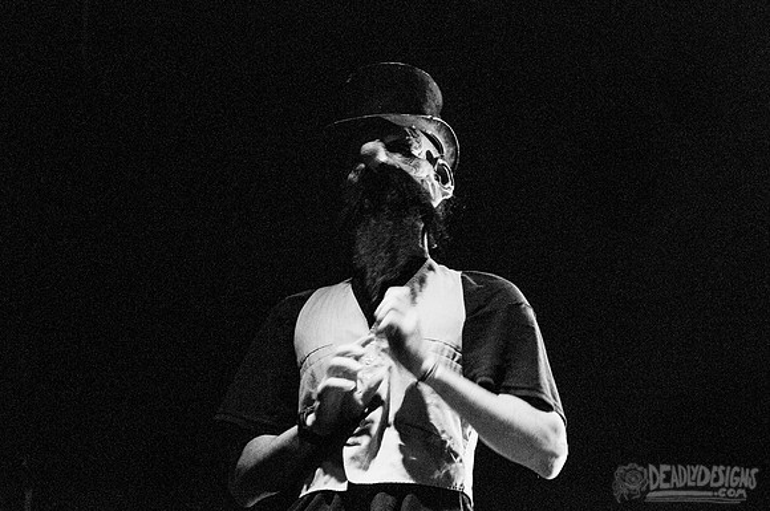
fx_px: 1986
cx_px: 385
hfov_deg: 21.9
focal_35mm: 93
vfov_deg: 14.7
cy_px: 256
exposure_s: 1/40
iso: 1250
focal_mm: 62
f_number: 2.8
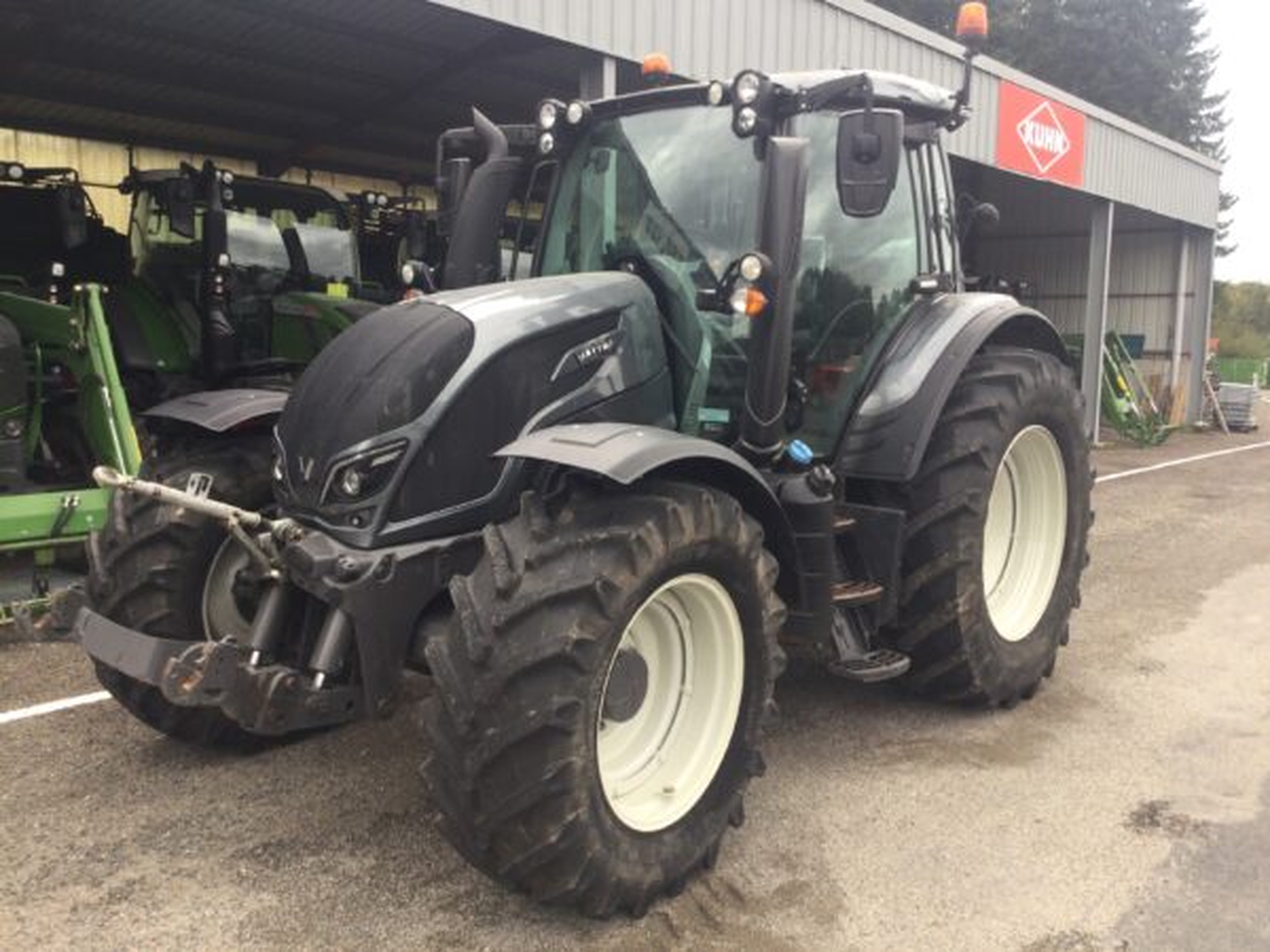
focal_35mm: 31
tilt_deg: -7.1
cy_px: 476
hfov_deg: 58.4
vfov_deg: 45.4
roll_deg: -0.9
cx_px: 635
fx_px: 1137
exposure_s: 1/50
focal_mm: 3.3
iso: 32
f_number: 2.4
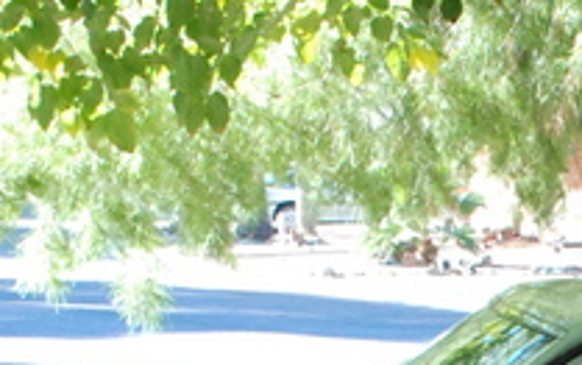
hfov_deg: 10.5
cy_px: 626
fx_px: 3095
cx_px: 727
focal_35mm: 195
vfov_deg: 6.6
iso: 1600
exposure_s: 1/100
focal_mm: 26
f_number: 14
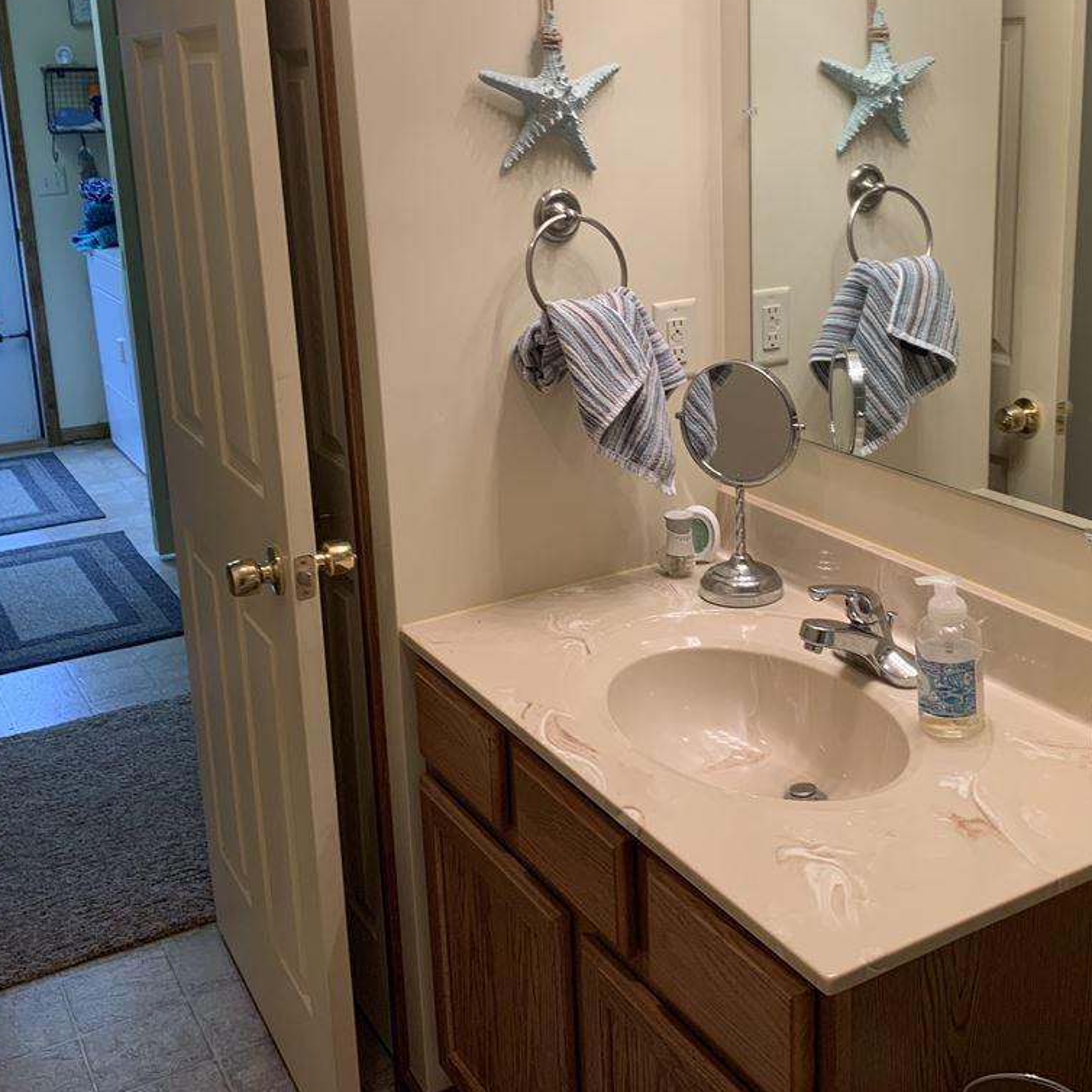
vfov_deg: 42.6
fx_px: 1392
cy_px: 421
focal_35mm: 39
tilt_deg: -12.6
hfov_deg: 42.6
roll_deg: +0.3
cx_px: 656
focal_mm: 4.25
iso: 50
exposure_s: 1/60
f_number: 1.8
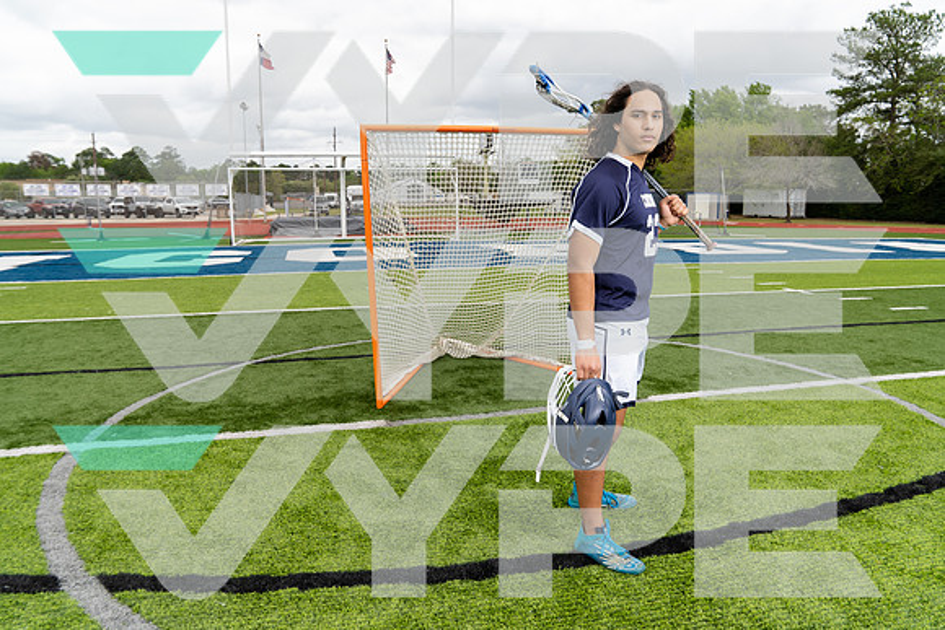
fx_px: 630
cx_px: 472
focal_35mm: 24
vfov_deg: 53.2
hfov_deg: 73.7
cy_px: 315
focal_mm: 24
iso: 250
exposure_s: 1/250
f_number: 7.1
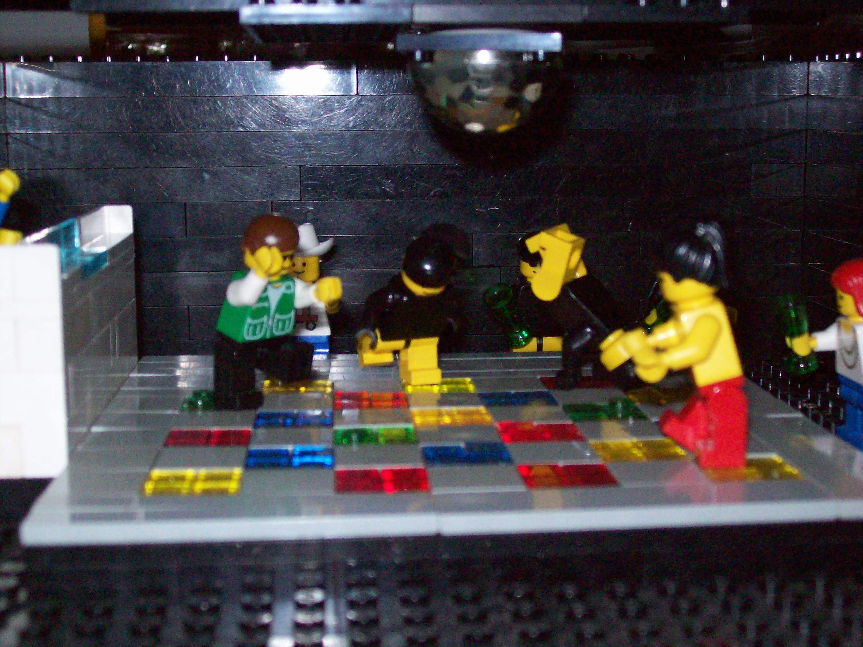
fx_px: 1396
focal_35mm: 56
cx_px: 432
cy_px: 324
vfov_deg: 26.1
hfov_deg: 34.3
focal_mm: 9.4
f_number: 3.4
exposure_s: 1/84.5
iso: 400
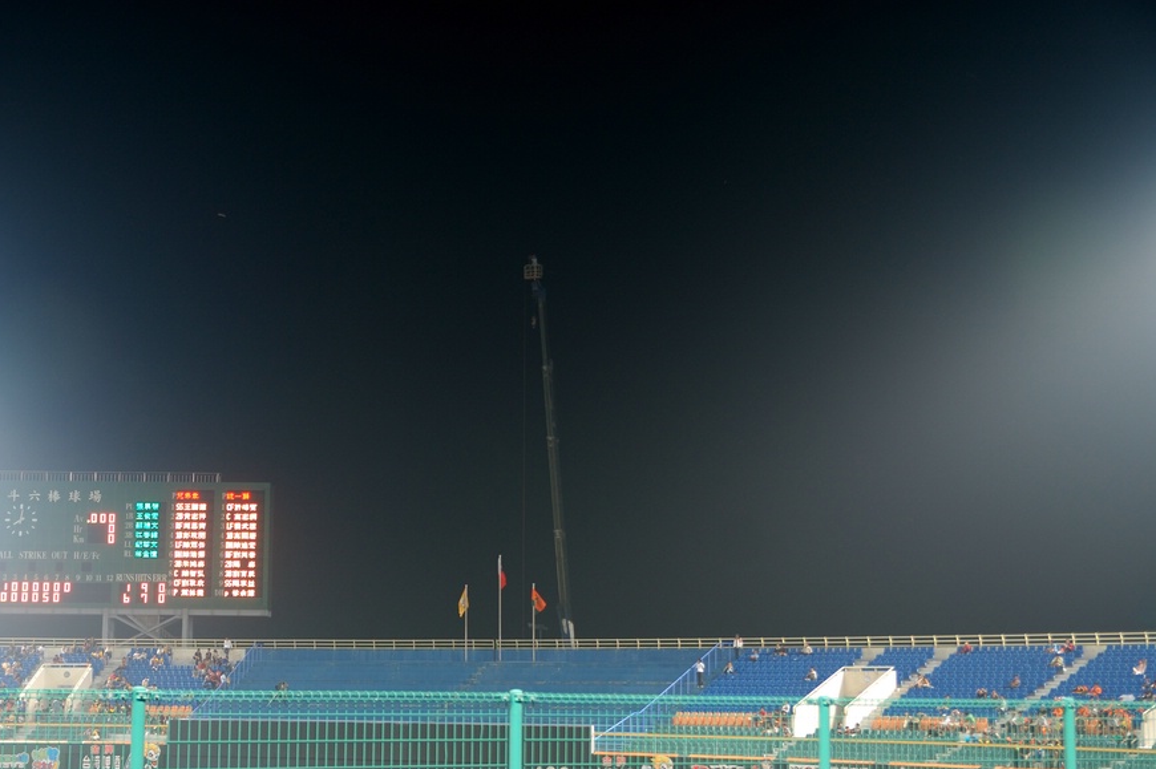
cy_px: 450
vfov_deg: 22.6
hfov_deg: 33.4
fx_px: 1925
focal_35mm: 60
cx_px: 509
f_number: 2.8
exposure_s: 1/20
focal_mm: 34
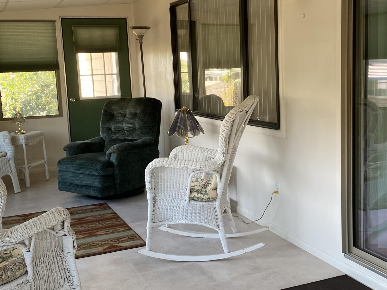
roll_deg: +2.6
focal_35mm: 48
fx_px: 537
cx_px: 237
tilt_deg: -7.7
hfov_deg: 39.4
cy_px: 131
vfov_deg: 30.3
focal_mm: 4.25
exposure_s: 1/122
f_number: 1.8
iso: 80
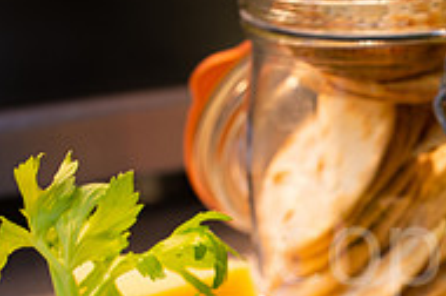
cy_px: 399
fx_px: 1323
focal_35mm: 107
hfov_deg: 17.9
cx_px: 582
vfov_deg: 12.3
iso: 800
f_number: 5.6
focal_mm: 35
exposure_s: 1/60
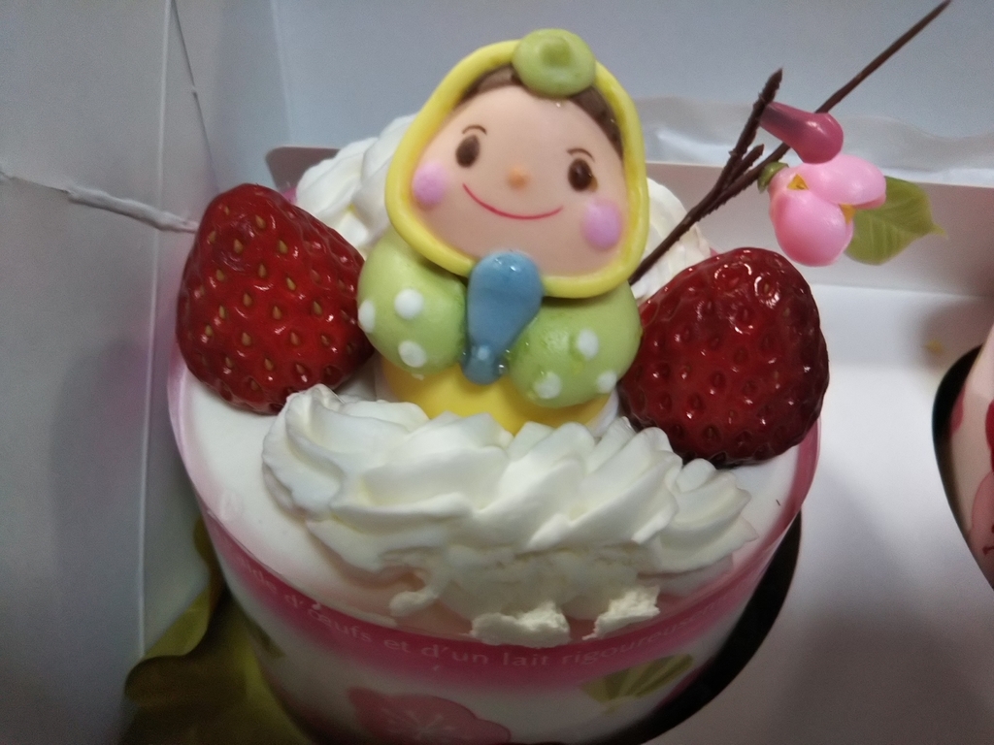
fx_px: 861
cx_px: 497
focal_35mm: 30
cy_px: 372
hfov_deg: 60.0
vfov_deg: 46.8
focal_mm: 4
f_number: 2.2
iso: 100
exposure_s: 1/30
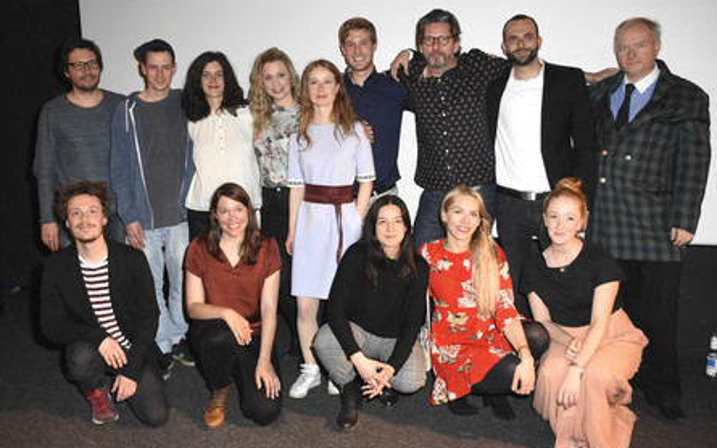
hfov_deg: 61.2
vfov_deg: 40.6
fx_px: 606
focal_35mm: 31
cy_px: 237
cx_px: 360
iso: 1600
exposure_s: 1/100
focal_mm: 20
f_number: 4.5
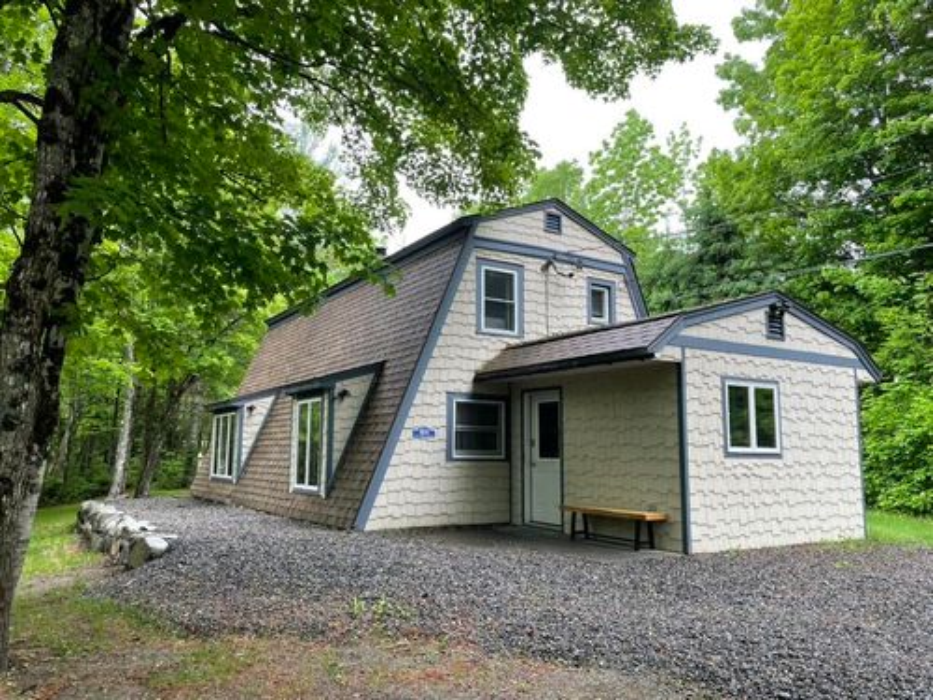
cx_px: 466
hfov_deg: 67.3
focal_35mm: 26
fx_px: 701
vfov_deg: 53.1
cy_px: 350
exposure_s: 1/121
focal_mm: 4.2
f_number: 1.6
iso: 40
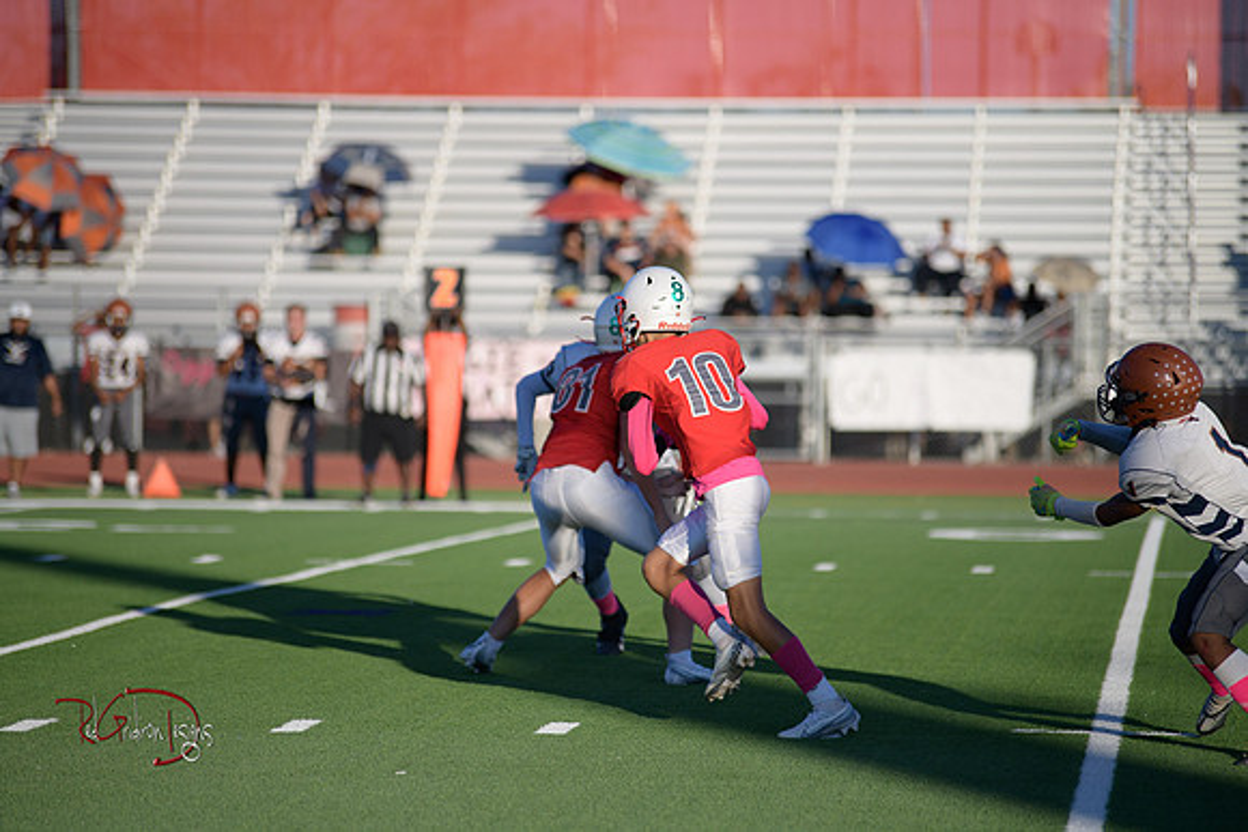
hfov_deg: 10.3
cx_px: 624
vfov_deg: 6.9
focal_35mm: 200
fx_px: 6935
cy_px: 416
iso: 280
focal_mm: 200
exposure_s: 1/5000
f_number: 2.8
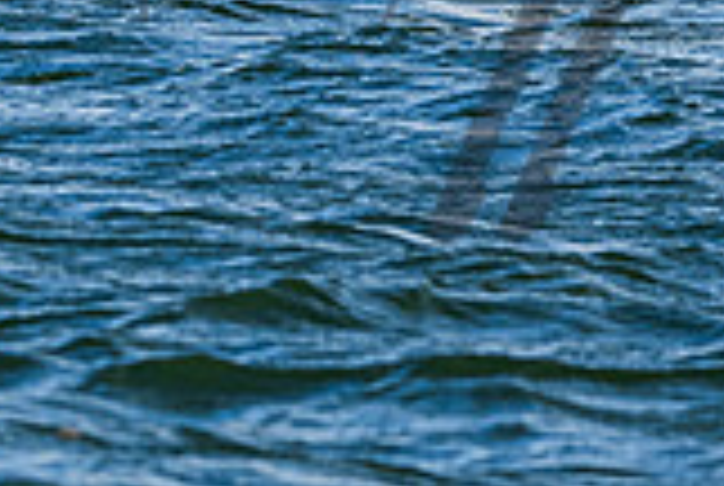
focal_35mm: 690
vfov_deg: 2.0
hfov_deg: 3.0
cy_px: -74
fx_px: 13902
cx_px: 50
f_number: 7.1
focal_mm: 140
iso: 320
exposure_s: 1/800
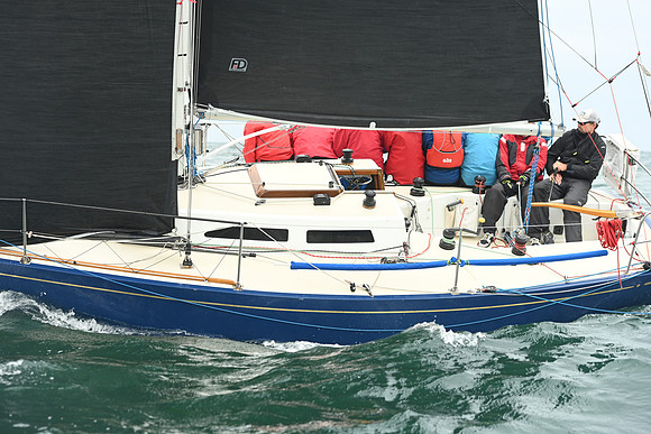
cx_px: 326
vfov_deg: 14.9
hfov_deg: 22.1
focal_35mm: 92
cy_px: 217
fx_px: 1664
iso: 400
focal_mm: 92
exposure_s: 1/800
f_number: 4.5
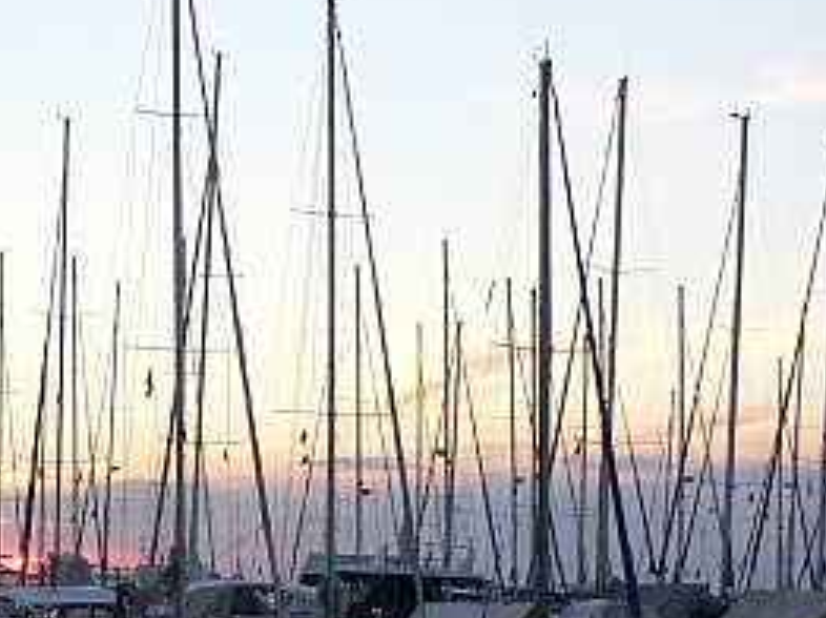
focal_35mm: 91
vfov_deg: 15.6
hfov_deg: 20.6
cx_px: -69
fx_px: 2169
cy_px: 727
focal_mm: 6.3
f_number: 2.8
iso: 80
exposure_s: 1/100
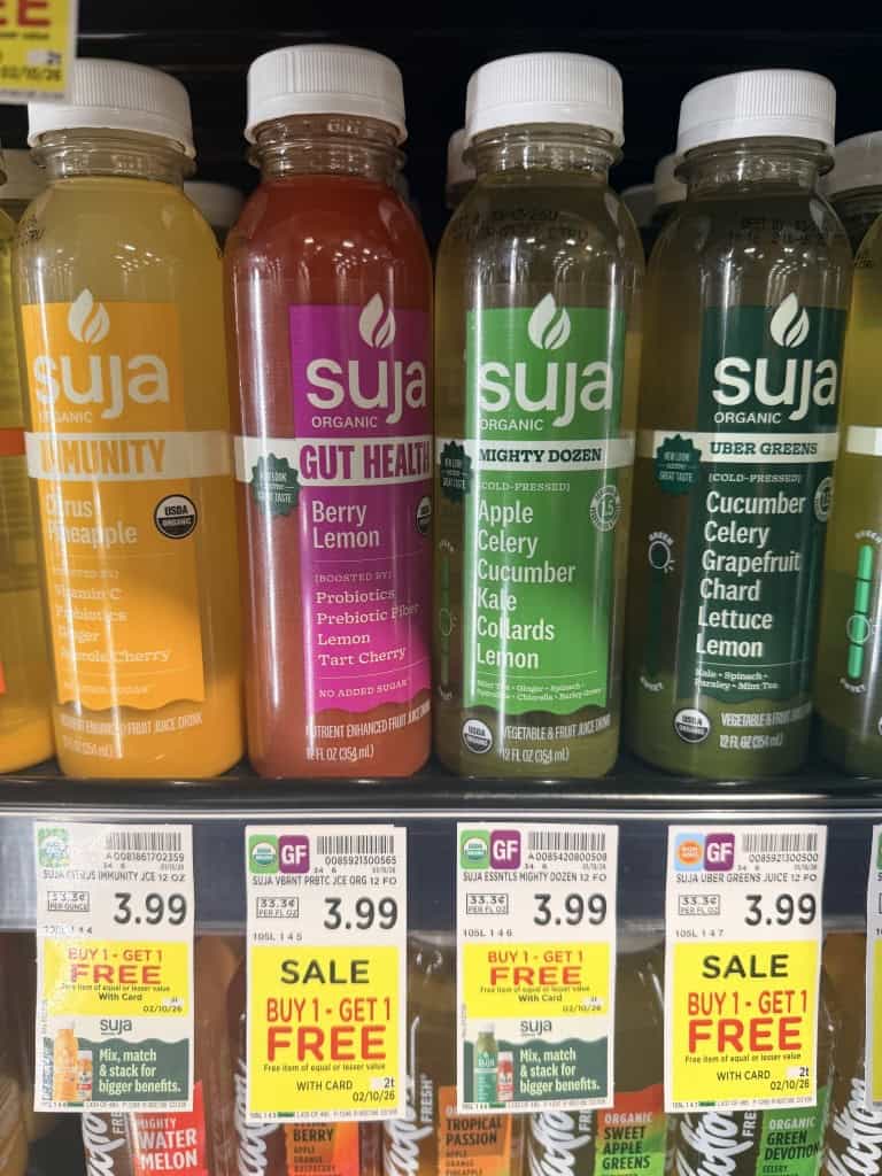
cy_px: 588
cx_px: 441
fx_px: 815
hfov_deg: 56.8
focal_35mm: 24
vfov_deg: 71.6
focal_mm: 6.8
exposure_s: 1/120
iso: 100
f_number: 1.8
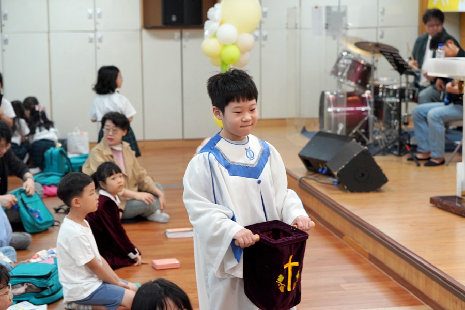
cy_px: 155
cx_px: 232
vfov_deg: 19.5
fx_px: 904
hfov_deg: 28.8
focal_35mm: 70
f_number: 4
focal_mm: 70
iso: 1250
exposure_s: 1/160
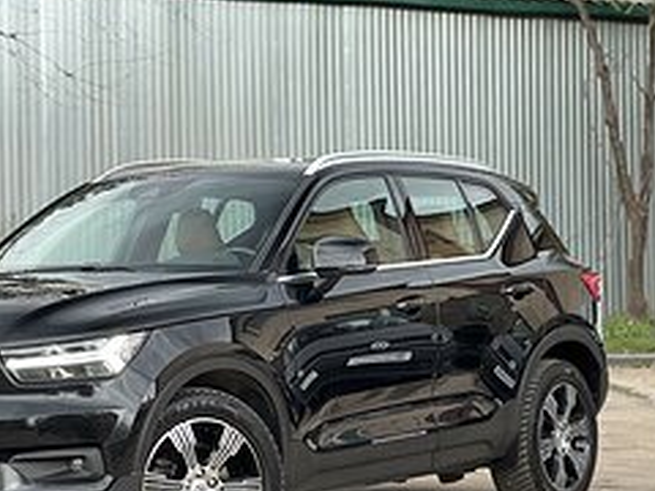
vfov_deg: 13.0
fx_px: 2157
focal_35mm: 114
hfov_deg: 17.2
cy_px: 340
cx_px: 175
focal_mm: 9
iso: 200
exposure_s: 1/63
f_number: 2.8
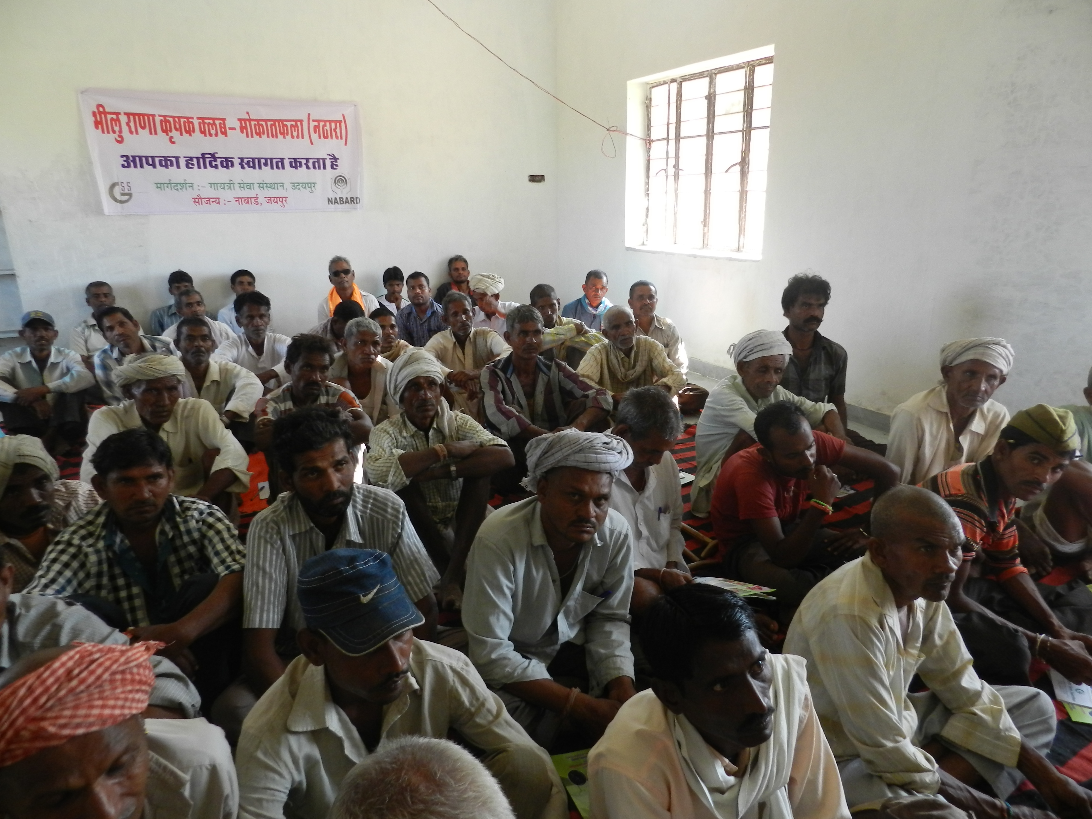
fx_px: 726
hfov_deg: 73.9
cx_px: 546
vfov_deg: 58.9
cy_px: 410
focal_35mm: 23
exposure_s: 1/25
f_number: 3.4
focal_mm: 4
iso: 320
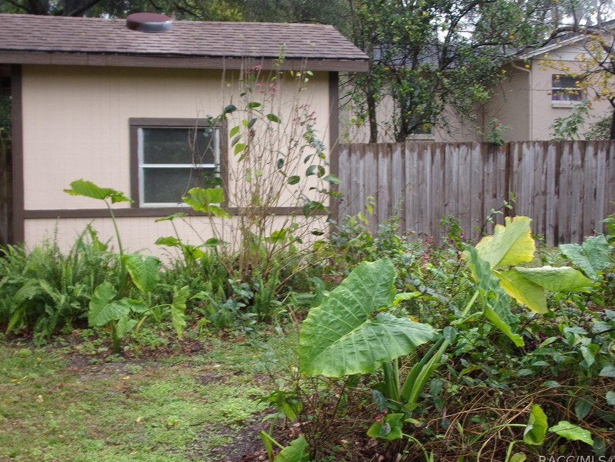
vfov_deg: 30.9
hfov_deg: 40.4
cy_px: 235
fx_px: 835
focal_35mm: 47
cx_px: 309
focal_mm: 8.3
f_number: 4.1
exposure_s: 1/42
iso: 80
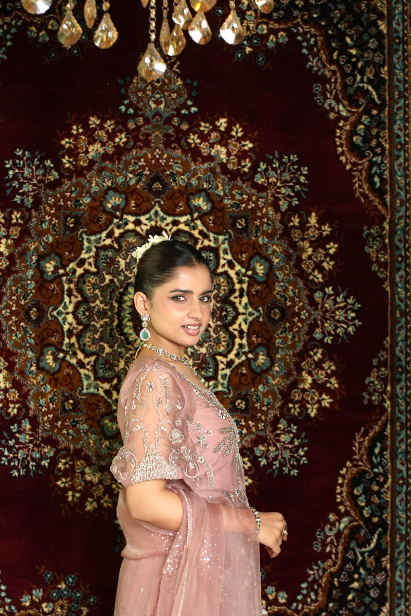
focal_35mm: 70
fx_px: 1198
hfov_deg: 19.5
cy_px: 442
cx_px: 193
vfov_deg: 28.5
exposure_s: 1/200
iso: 400
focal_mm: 35
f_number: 2.8
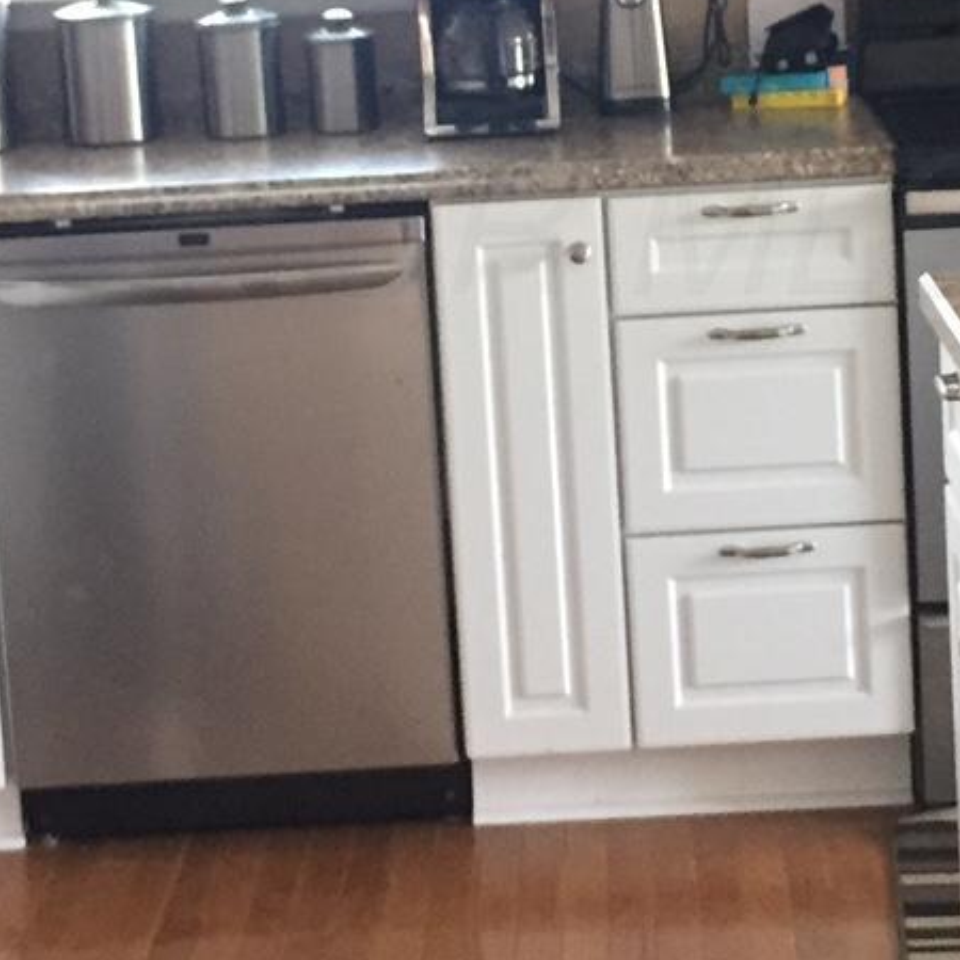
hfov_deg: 18.6
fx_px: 2918
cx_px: 659
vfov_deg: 18.5
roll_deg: +2.5
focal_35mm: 93
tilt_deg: -10.0
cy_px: 224
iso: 160
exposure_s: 1/30
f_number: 2.2
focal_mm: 4.15
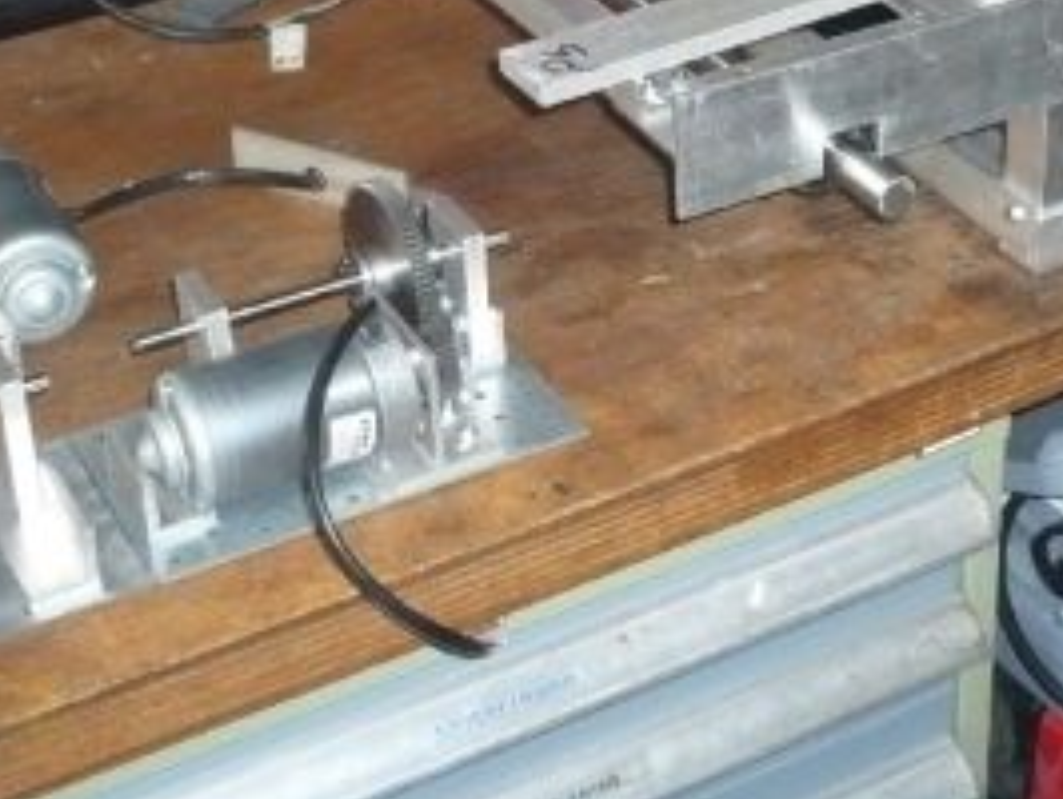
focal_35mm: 77
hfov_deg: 25.3
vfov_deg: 18.7
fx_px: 2367
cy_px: 22
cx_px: 581
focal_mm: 5.8
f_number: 2.8
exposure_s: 1/30
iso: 250
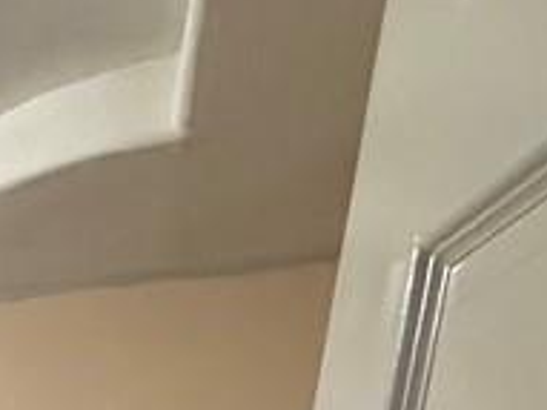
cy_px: 895
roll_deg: -1.6
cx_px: -581
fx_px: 1184
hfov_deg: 17.5
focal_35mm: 75
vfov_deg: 14.8
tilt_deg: -9.5
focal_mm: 2.22
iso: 800
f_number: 2.2
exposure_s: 1/60
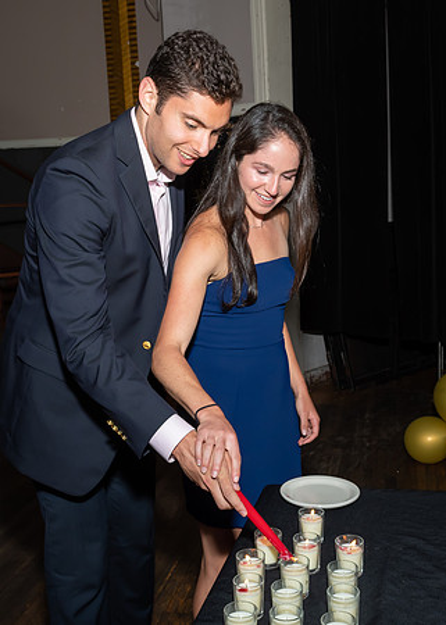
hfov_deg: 33.3
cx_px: 258
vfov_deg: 45.5
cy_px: 299
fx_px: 745
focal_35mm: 42
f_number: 6.3
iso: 500
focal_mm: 17
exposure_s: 1/250
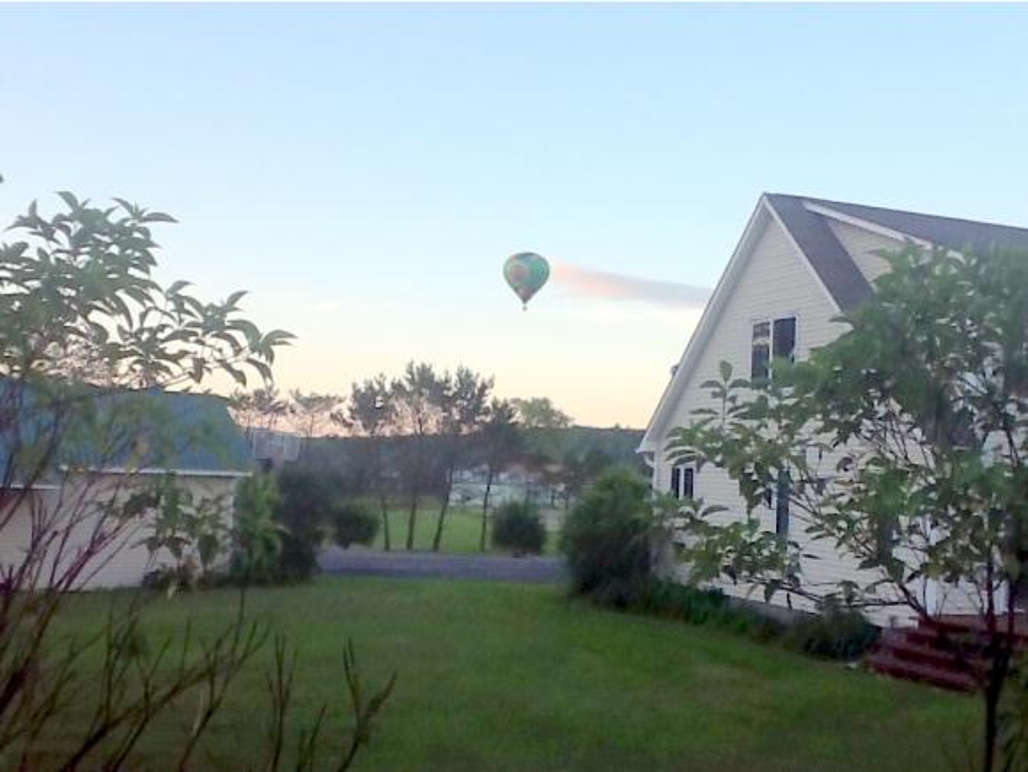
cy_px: 386
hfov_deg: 42.9
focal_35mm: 44
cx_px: 514
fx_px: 1308
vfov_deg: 32.9
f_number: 2.4
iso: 40
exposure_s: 1/204
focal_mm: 2.03
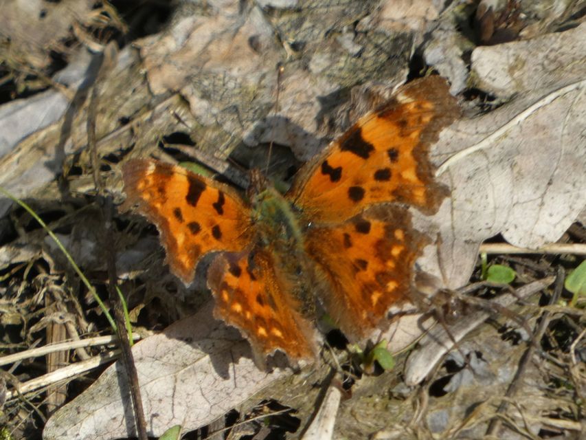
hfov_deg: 1.7
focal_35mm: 1169
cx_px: 293
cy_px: 220
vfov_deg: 1.3
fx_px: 19792
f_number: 5.8
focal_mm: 209.4
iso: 80
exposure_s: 1/160
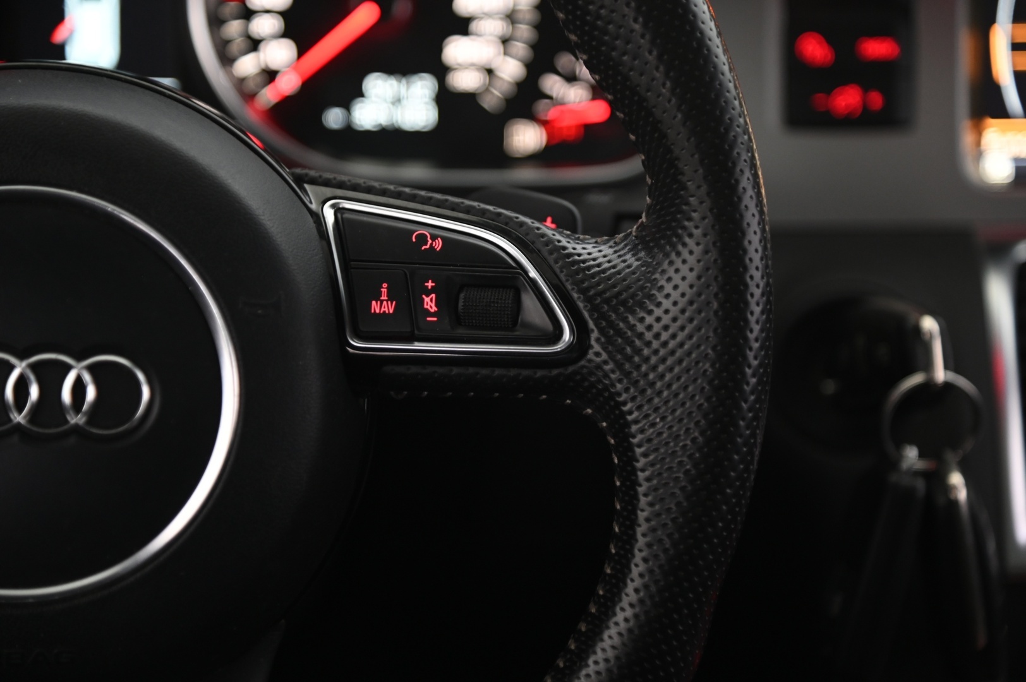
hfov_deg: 17.1
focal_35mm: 120
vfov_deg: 11.4
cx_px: 513
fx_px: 3417
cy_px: 341
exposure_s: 1/15
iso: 2000
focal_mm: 120
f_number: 4
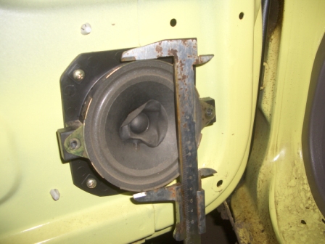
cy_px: 122
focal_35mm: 35
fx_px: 329
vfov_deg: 40.7
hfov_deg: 52.6
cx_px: 162
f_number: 2.6
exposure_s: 1/60
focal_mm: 5.8
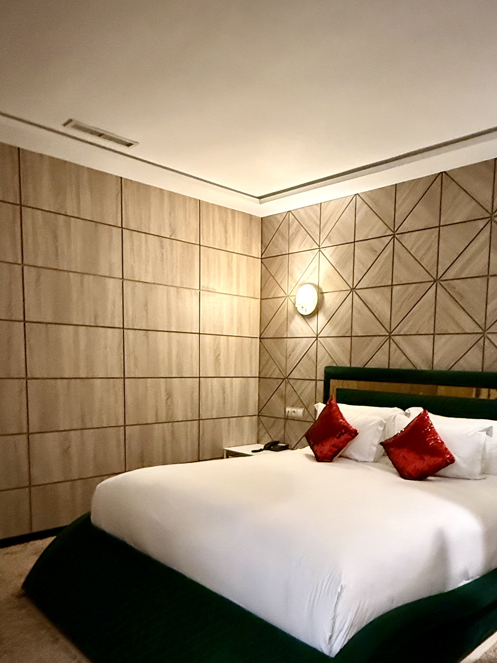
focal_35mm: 27
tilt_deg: -4.9
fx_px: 517
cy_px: 419
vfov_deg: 64.3
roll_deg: -1.4
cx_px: 301
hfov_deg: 51.0
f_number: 2.2
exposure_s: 1/50
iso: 1250
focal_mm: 2.22
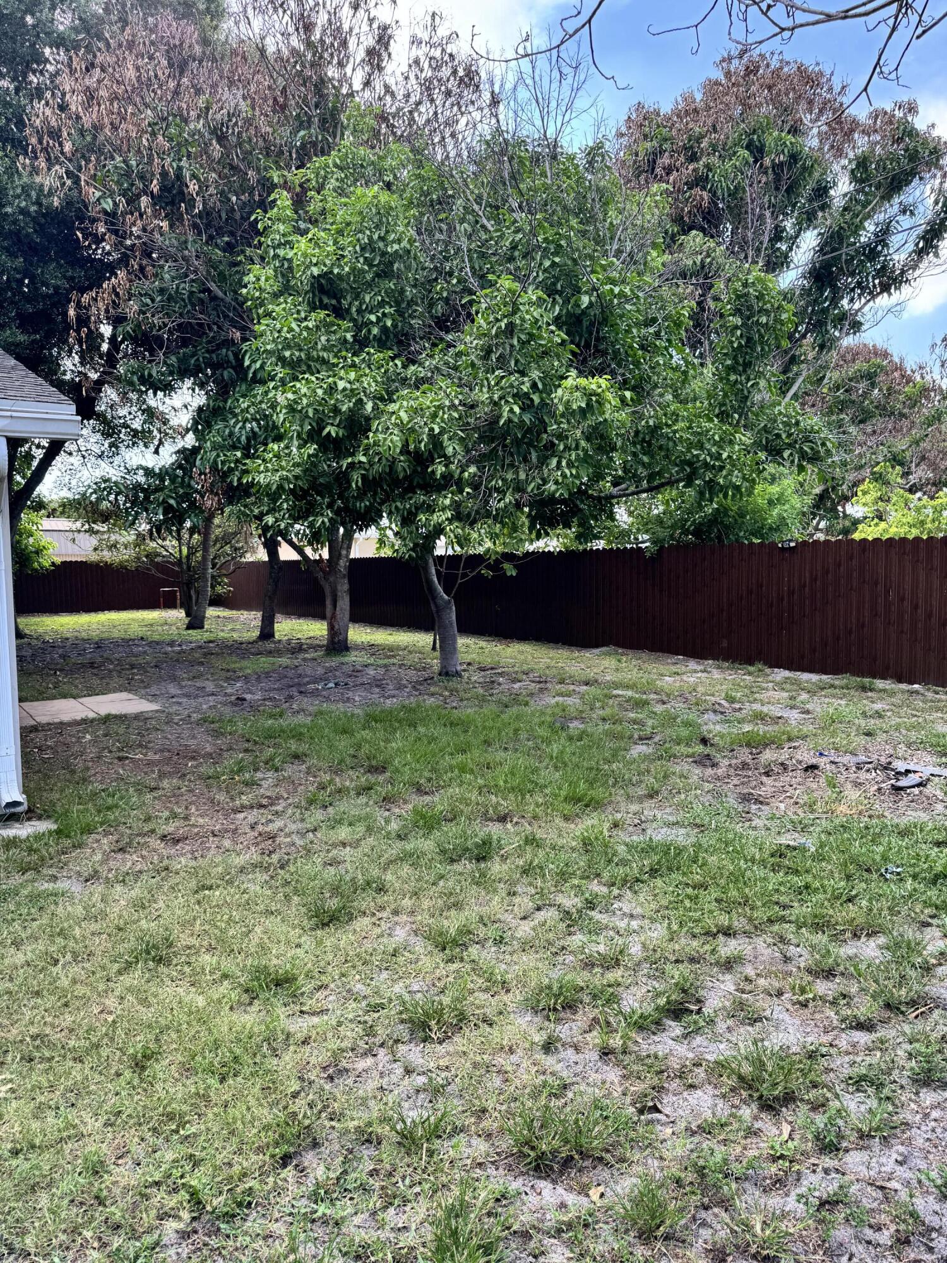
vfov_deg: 71.6
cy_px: 632
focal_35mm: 24
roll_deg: +0.5
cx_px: 474
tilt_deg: -4.6
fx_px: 875
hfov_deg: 56.8
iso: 80
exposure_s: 1/409
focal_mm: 6.76
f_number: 1.78
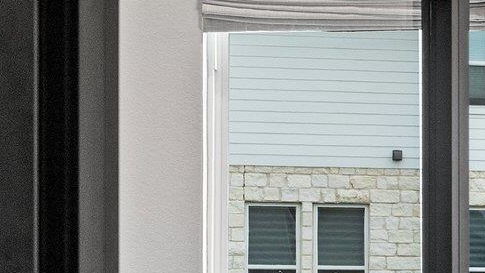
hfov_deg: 14.3
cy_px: 314
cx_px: 584
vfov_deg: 8.2
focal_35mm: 146
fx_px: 1878
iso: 2000
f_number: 8
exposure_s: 1/25
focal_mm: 33
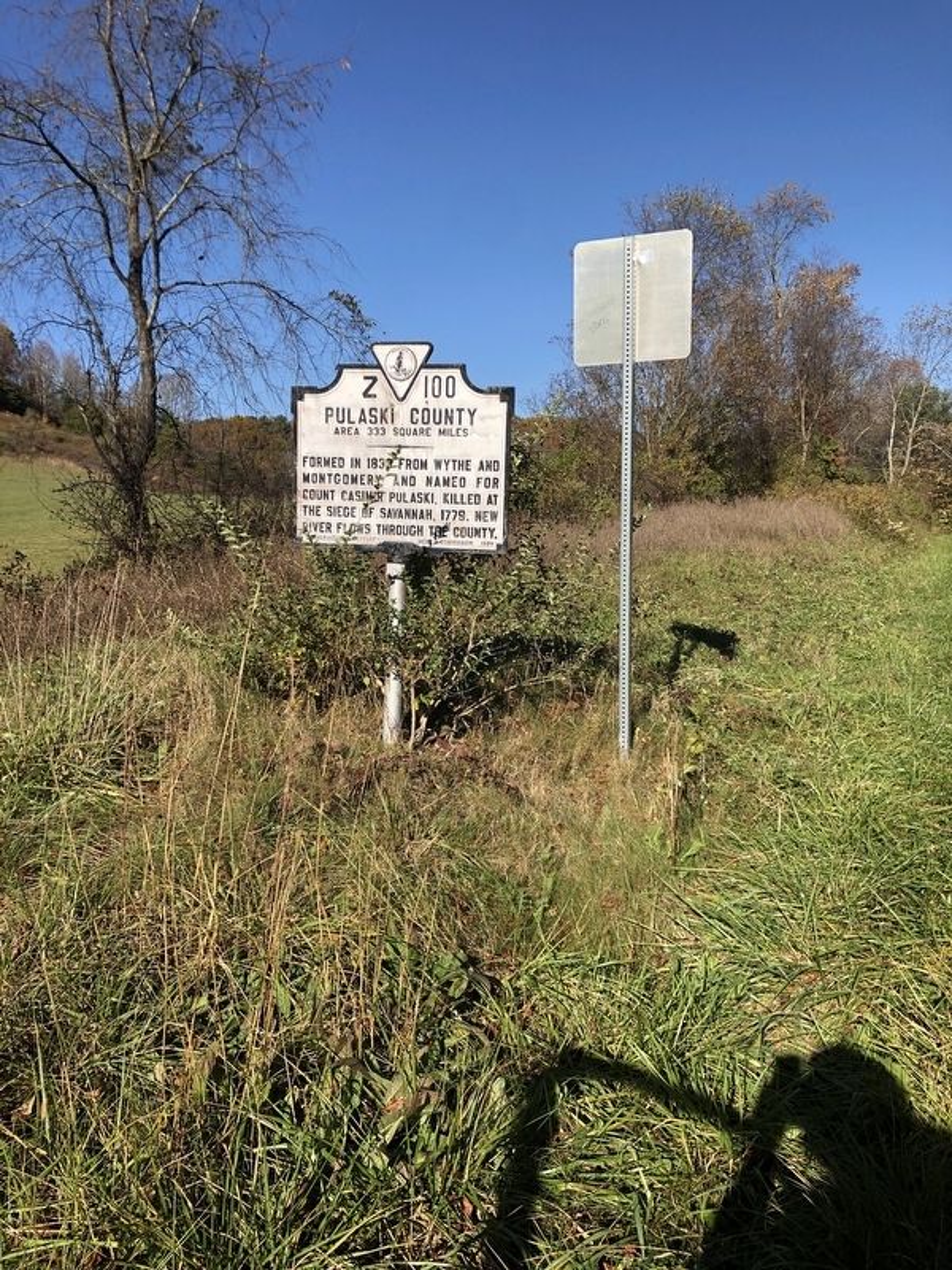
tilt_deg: -4.7
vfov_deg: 63.4
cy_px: 635
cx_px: 476
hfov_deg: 49.7
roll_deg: +1.4
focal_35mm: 28
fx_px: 1027
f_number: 1.8
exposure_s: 1/1869
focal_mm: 4
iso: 20
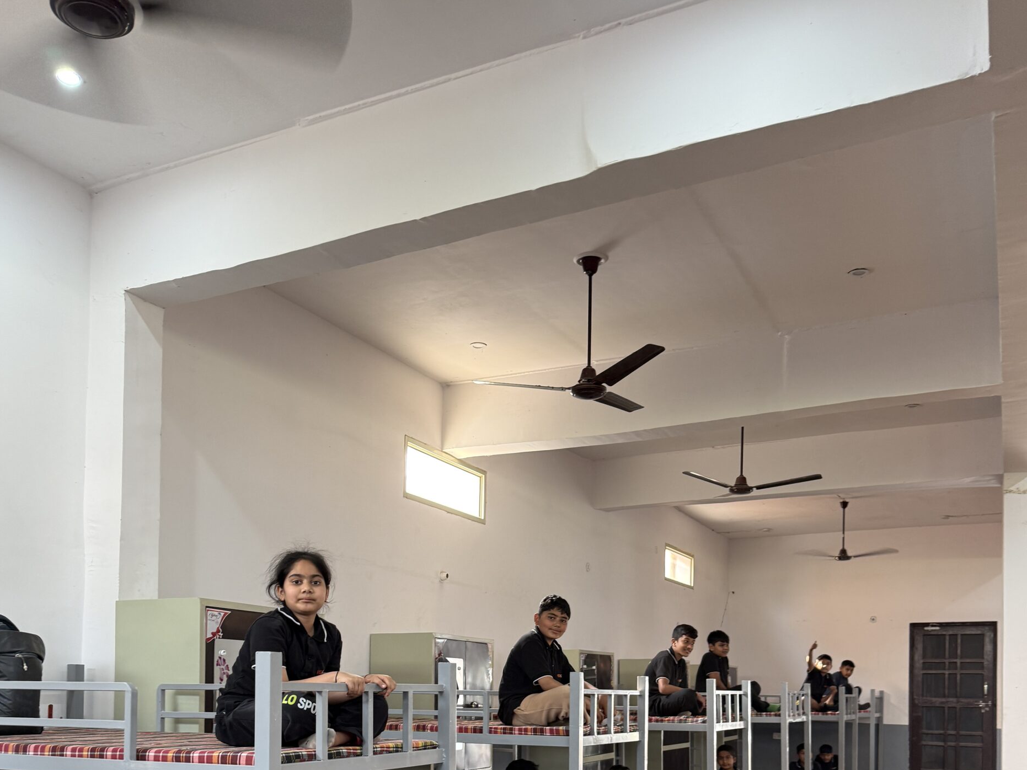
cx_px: 516
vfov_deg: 40.1
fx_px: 979
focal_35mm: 33
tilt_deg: +0.5
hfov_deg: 55.4
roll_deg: -0.9
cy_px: 678
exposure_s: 1/50
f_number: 1.78
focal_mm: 6.76
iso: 125
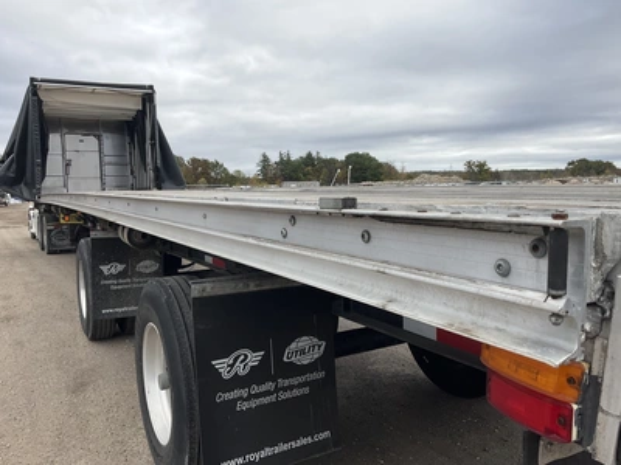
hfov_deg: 61.7
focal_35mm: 29
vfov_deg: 48.2
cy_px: 232
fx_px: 520
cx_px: 310
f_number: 1.8
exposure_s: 1/770
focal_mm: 3
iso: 25
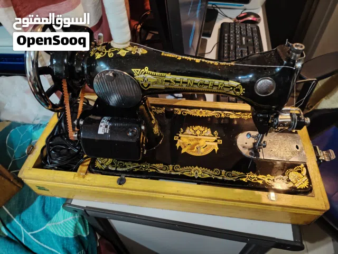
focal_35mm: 24
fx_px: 234
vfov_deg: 56.8
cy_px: 127
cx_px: 169
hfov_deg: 71.6
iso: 2525
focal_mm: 5.25
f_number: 1.75
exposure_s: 1/20
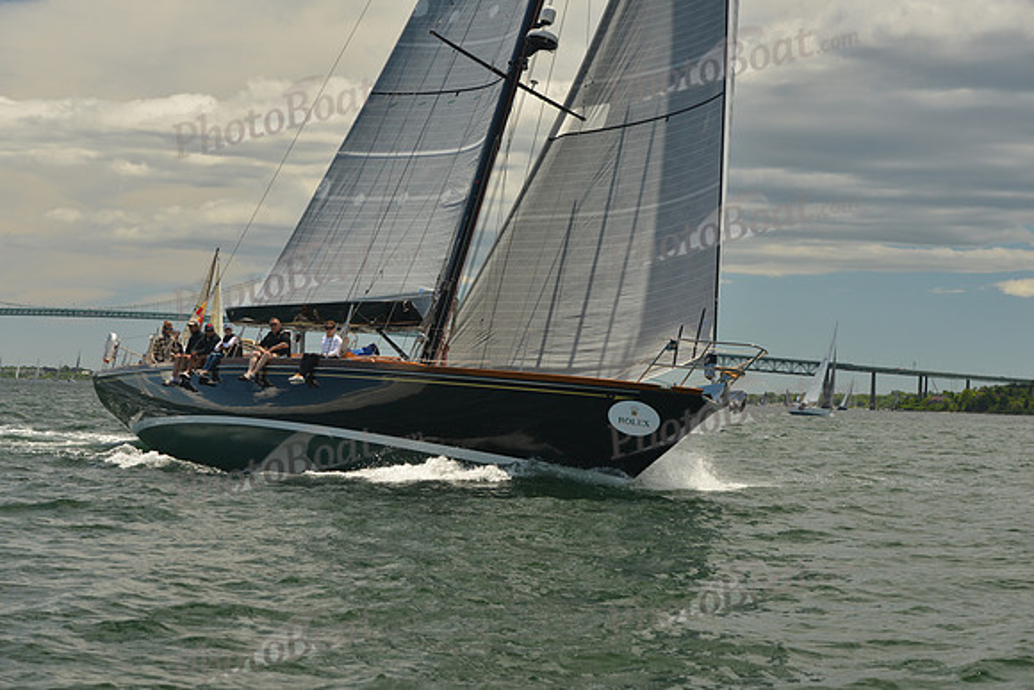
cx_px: 517
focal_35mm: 82
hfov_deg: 24.8
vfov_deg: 16.7
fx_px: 2356
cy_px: 345
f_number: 7.1
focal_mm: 82
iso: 400
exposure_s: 1/800
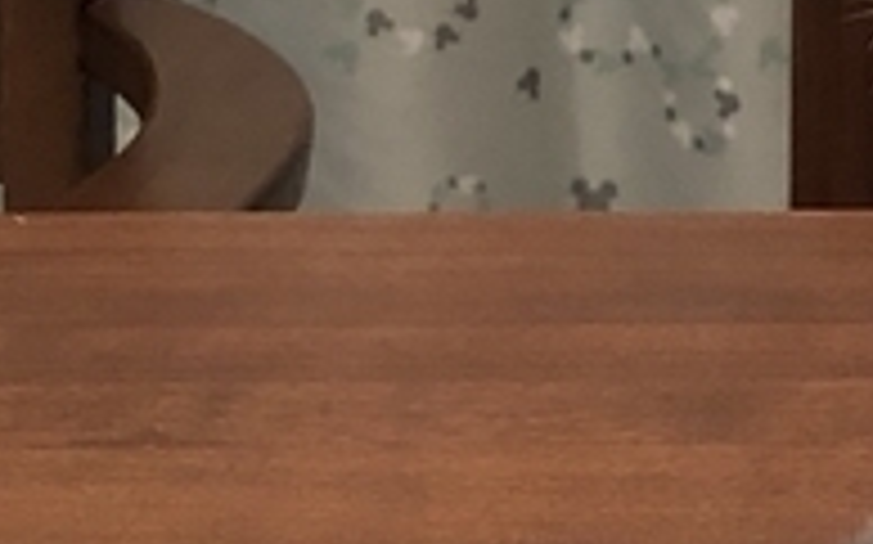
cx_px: 1350
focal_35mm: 184
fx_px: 4375
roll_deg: -0.7
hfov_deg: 10.9
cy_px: 306
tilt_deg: -15.4
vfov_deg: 7.1
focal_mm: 4
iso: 100
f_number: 1.8
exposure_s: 1/14
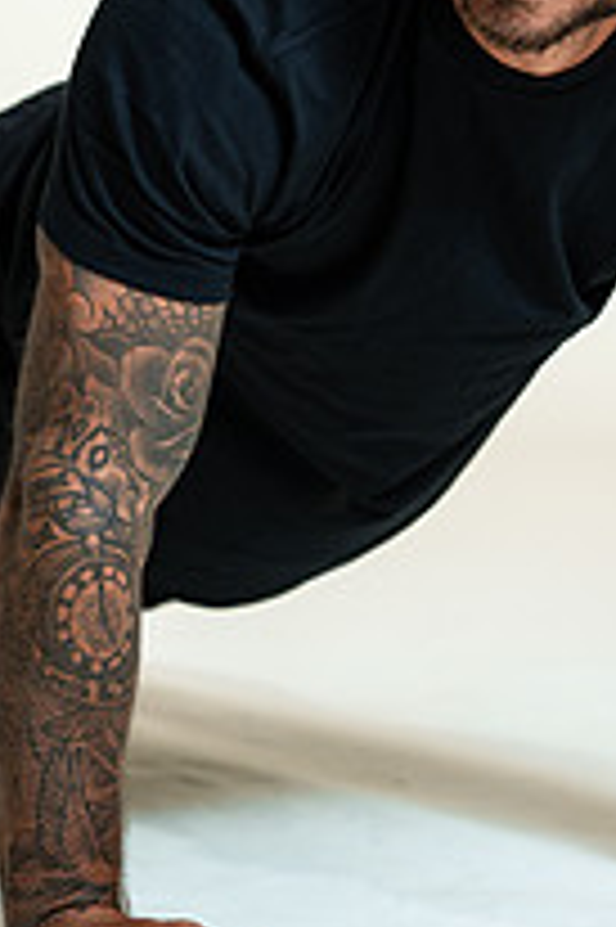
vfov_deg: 11.1
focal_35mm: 186
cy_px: 356
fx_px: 4782
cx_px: 373
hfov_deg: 7.4
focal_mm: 85
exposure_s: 1/160
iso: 320
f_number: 4
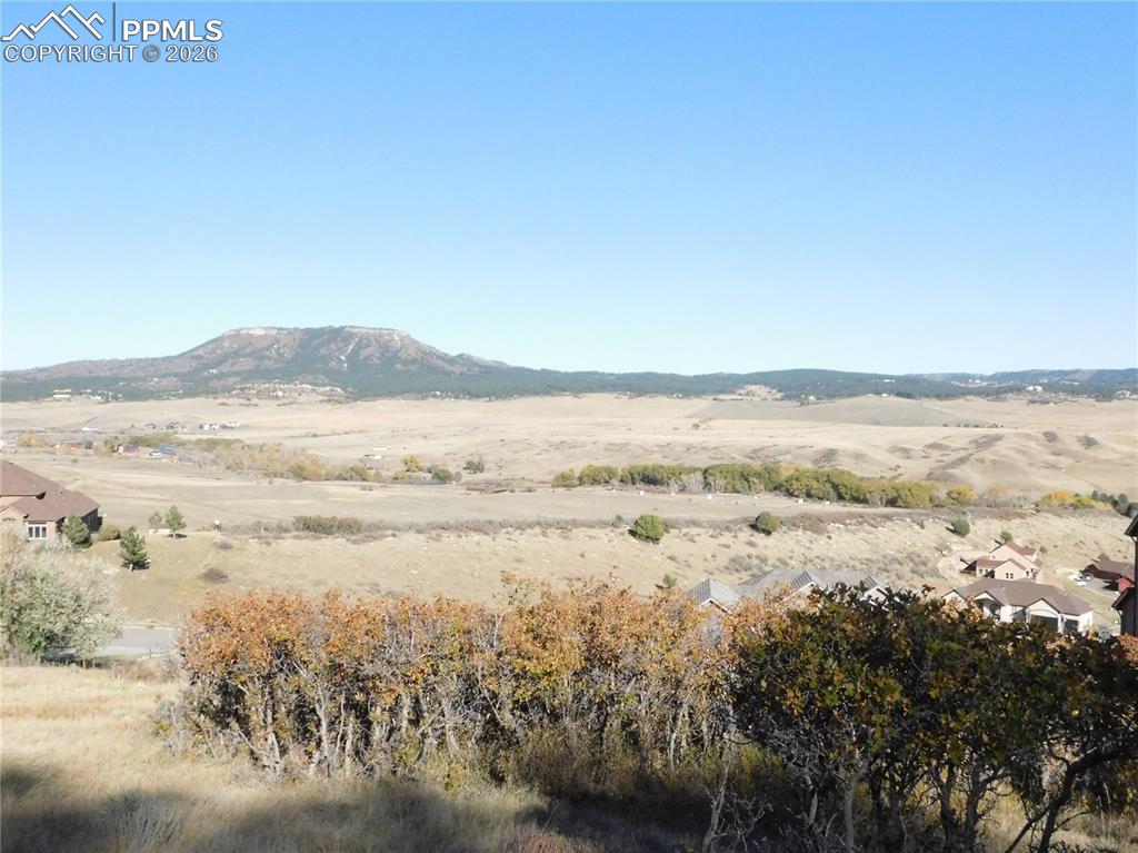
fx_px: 1183
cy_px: 426
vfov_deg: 39.6
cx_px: 569
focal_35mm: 36
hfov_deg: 51.4
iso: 800
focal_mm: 6.3
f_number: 7
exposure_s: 1/1500
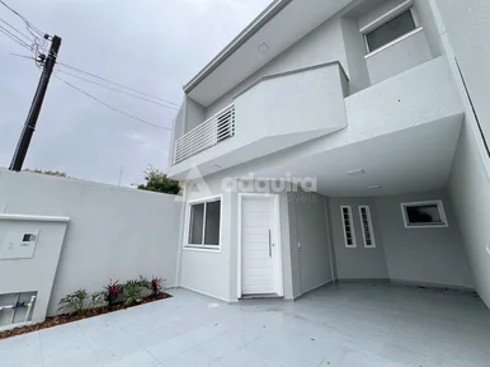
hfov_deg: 106.2
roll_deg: +0.0
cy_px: 184
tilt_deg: +14.3
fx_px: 184
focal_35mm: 13
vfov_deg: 89.9
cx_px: 245
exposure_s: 1/388
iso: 32
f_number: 1.8
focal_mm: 1.57
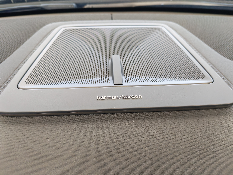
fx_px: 182
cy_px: 88
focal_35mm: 27
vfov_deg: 51.4
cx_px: 116
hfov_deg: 65.3
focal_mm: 6.12
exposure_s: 1/50
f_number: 1.9
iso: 1506
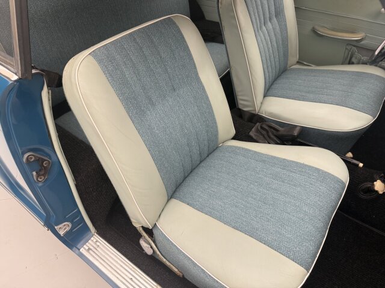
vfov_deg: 56.8
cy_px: 144
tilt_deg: -45.5
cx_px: 192
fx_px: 267
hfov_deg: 71.6
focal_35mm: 24
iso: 160
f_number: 1.78
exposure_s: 1/49
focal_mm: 6.76
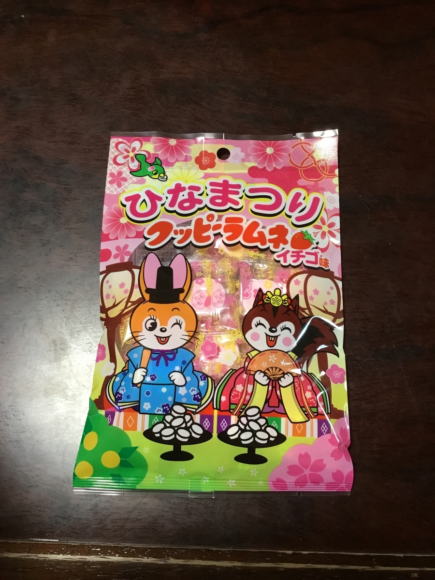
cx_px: 218
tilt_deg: -72.5
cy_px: 290
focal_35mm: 31
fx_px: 519
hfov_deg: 45.4
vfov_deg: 58.4
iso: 125
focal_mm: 3.3
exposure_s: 1/30
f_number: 2.4
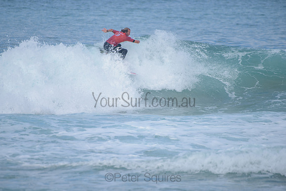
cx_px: 132
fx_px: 4383
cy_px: 90
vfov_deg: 2.5
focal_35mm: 552
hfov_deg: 3.7
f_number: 5.6
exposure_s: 1/2000
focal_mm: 500
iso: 320
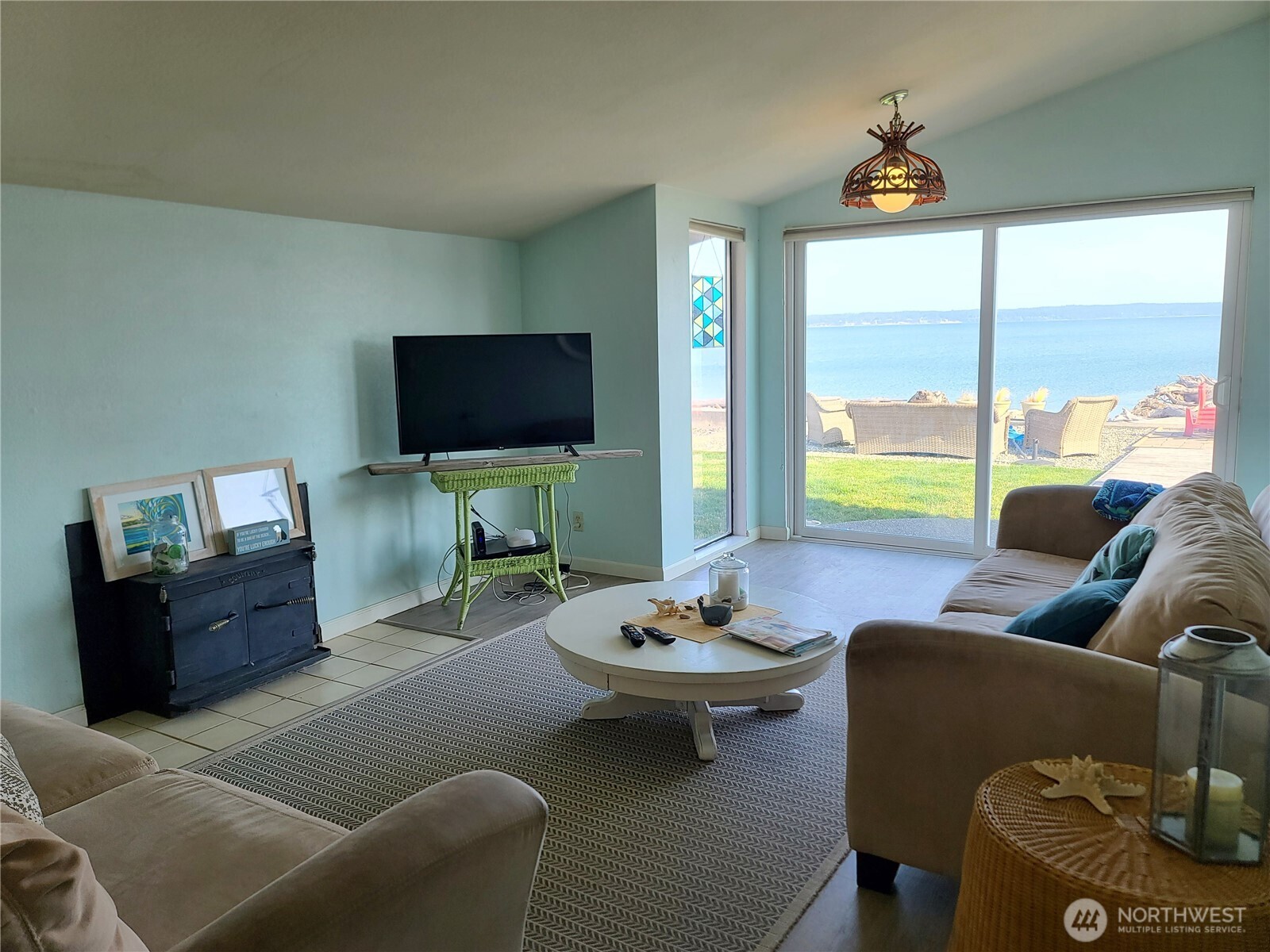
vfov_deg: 54.9
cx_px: 635
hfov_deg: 69.4
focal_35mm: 25
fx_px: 917
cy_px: 476
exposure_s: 1/120
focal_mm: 7
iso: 20
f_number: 1.8
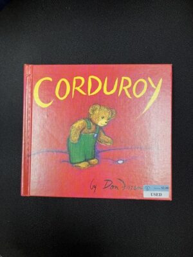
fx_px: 208
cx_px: 96
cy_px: 128
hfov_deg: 49.7
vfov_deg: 63.4
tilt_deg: -86.8
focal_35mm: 28
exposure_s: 1/60
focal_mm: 3.99
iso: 100
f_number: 1.8
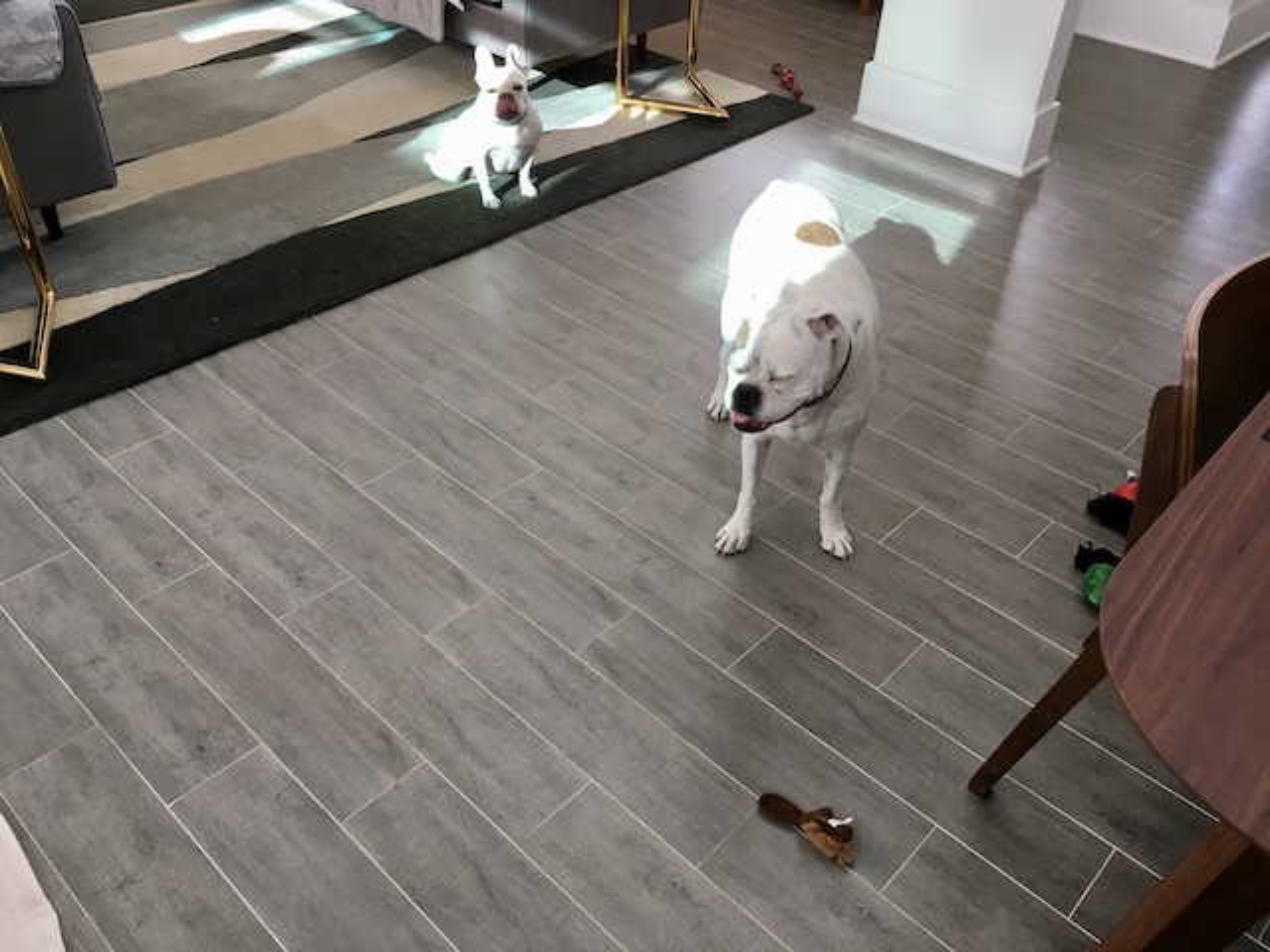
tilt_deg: -38.8
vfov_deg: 48.2
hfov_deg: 61.7
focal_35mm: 29
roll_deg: -3.5
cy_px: 476
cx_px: 635
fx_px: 1064
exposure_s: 1/40
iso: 25
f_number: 2.2
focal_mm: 4.15
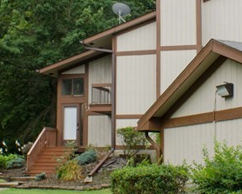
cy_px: 35
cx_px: 136
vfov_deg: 11.7
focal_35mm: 132
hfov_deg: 14.6
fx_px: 946
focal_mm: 24
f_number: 11
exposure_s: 1/125
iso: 160
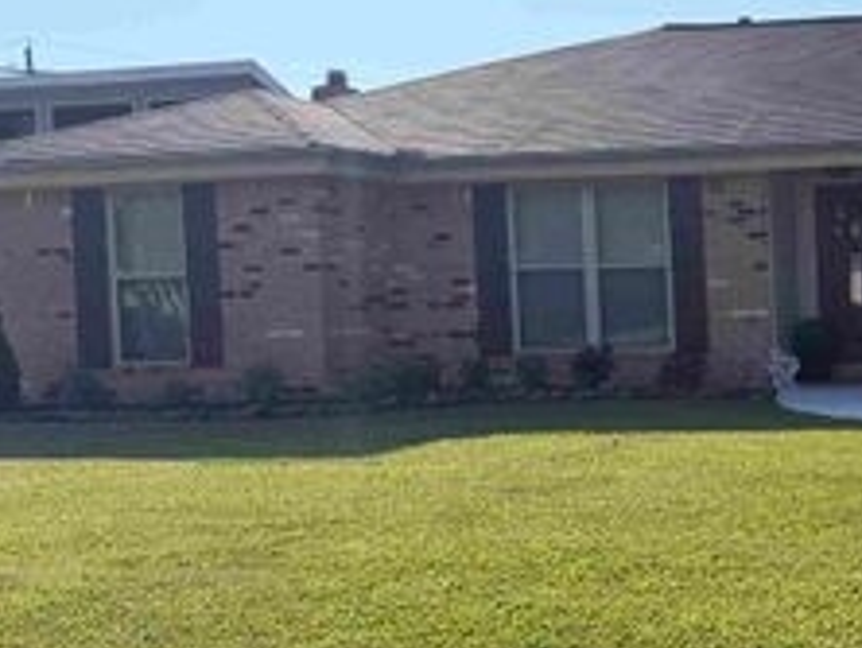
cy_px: 351
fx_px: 1346
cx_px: 901
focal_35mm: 54
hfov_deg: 32.1
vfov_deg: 27.1
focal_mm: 6.76
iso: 100
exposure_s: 1/8130
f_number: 1.78
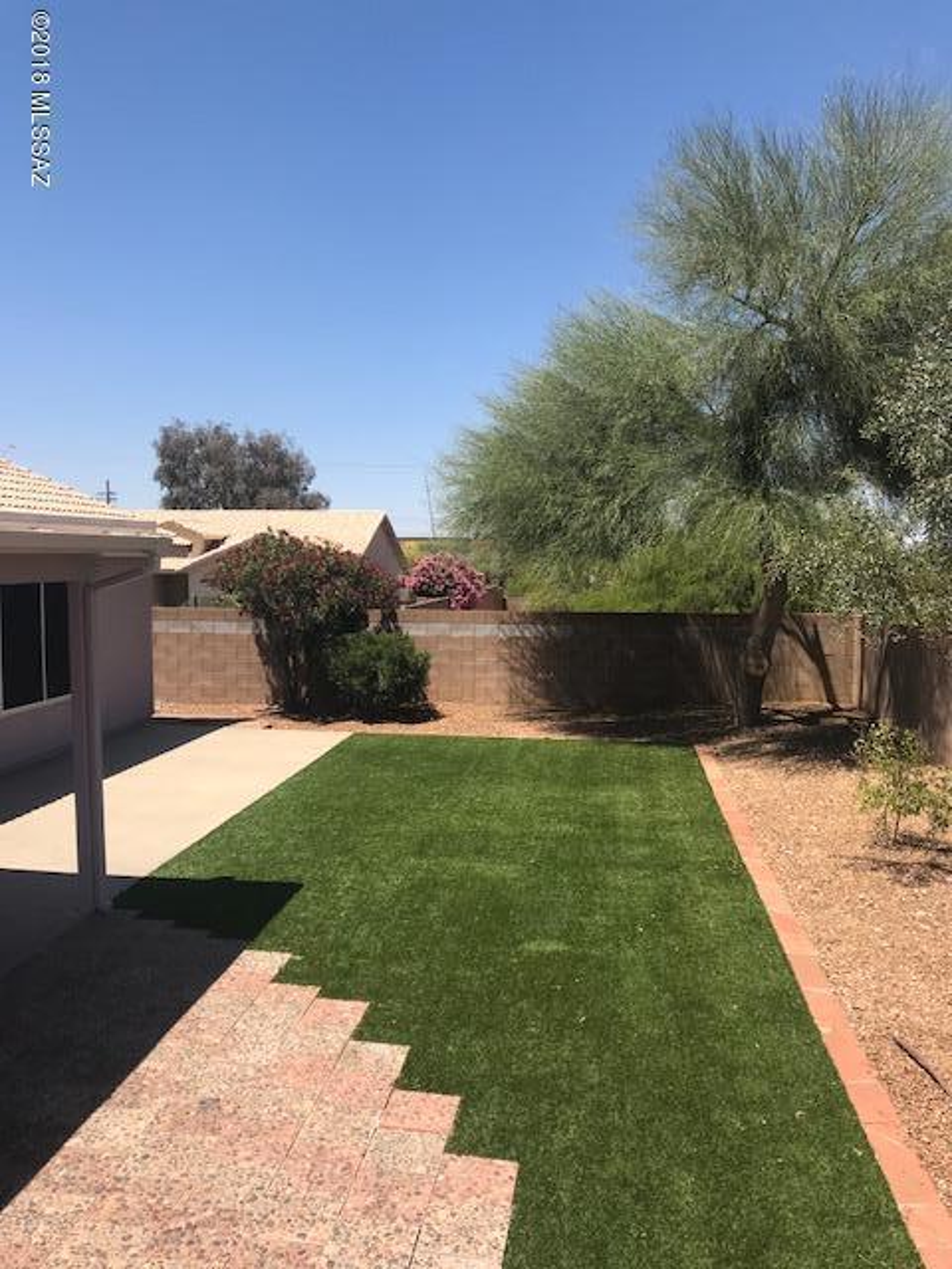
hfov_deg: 49.7
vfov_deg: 63.4
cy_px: 634
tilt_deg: -4.0
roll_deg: -0.8
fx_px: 1027
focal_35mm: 28
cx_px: 476
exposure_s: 1/2336
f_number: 1.8
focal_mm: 3.99
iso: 20
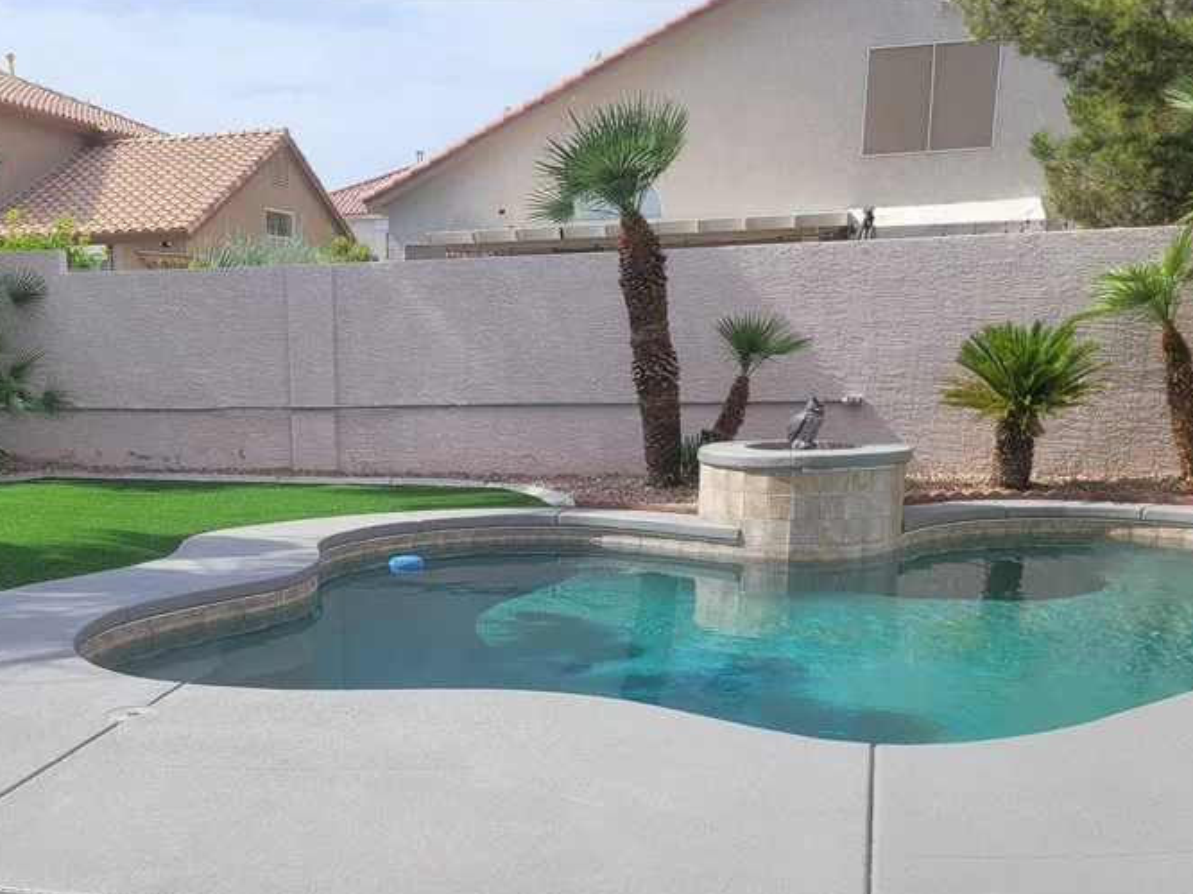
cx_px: 360
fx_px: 1378
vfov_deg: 35.1
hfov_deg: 45.8
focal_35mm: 40
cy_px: 677
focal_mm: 5.4
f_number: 1.8
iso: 40
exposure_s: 1/1989
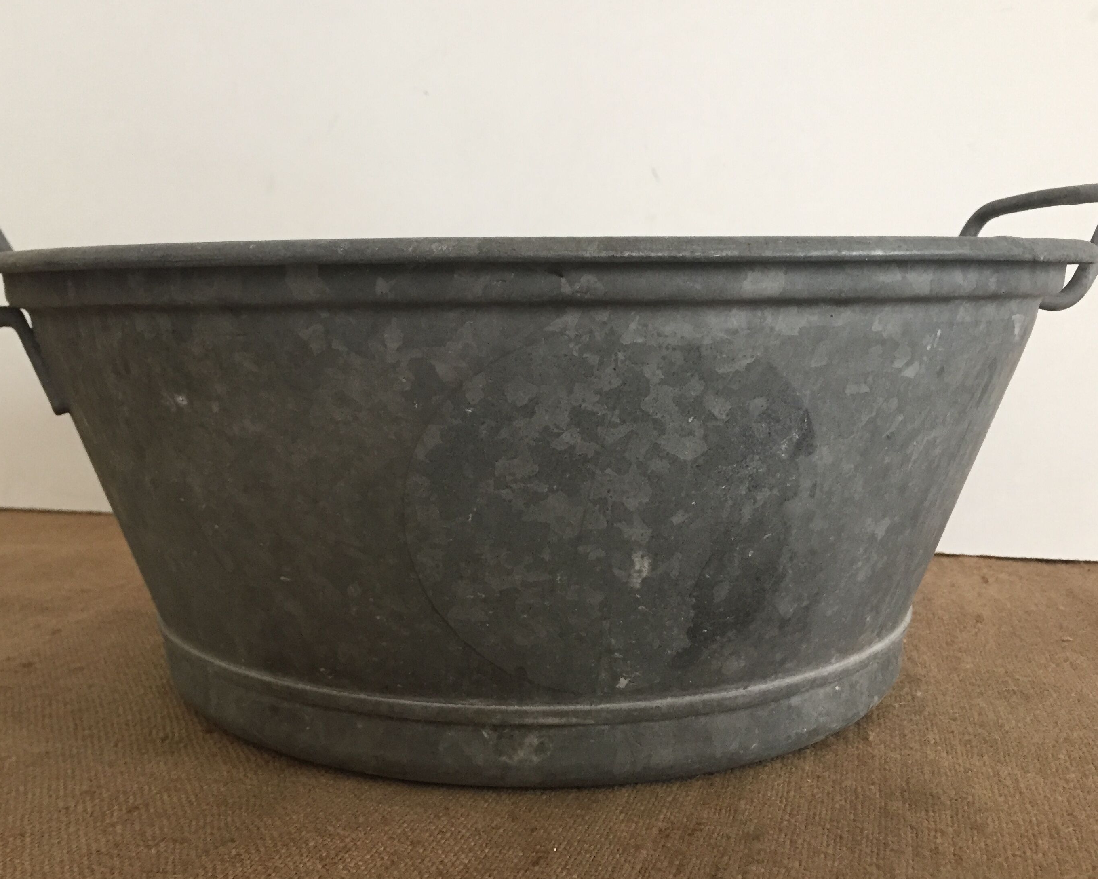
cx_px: 503
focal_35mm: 34
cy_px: 401
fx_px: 1105
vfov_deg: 43.3
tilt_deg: -5.6
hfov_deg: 52.8
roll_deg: +1.5
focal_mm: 4.15
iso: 200
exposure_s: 1/33
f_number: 2.2
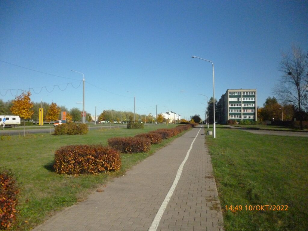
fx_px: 249
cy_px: 116
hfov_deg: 63.4
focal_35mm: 28
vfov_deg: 49.7
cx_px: 154
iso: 800
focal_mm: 5
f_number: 9
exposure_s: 1/1300
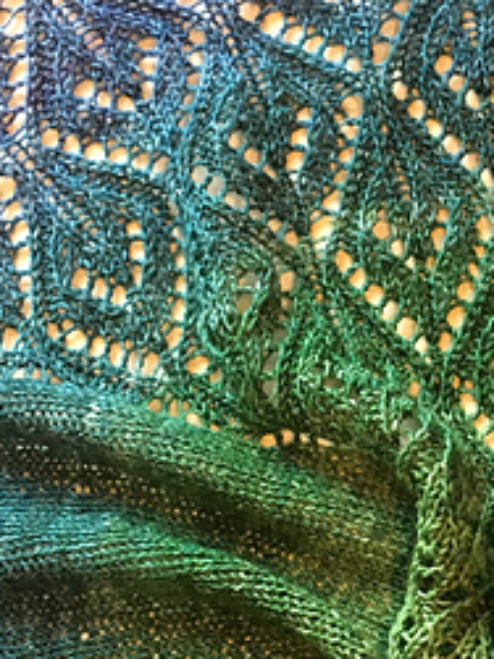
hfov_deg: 19.2
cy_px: 486
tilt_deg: -86.0
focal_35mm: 74
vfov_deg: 26.0
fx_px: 1409
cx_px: 526
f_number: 2.2
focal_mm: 4.15
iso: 200
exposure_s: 1/30
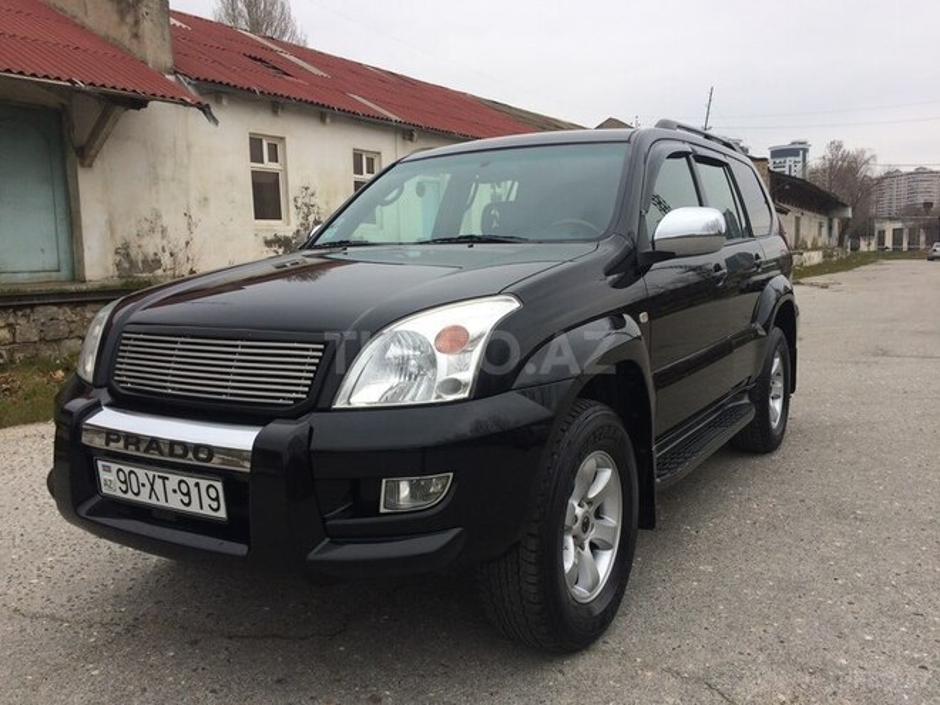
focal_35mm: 29
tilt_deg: -7.4
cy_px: 352
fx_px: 787
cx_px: 470
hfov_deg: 61.7
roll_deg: +2.6
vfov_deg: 48.2
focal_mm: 4.15
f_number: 2.2
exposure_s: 1/570
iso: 32
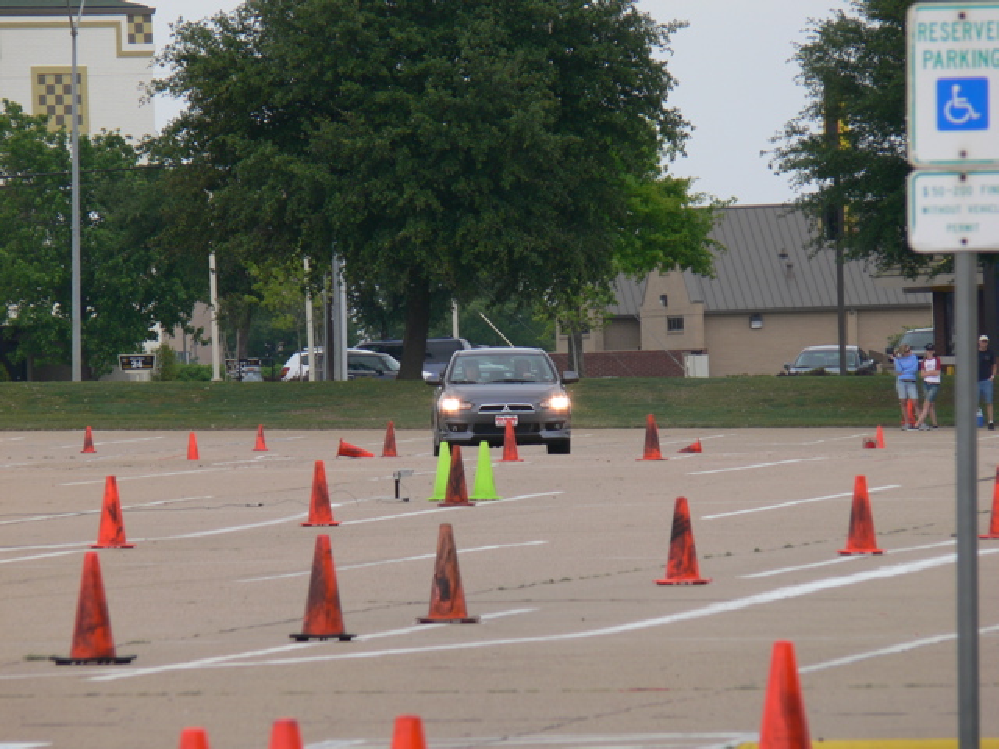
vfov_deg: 3.5
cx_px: 500
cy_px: 374
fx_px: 12121
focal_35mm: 420
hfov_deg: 4.7
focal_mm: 88.8
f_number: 5.6
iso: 80
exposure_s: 1/200
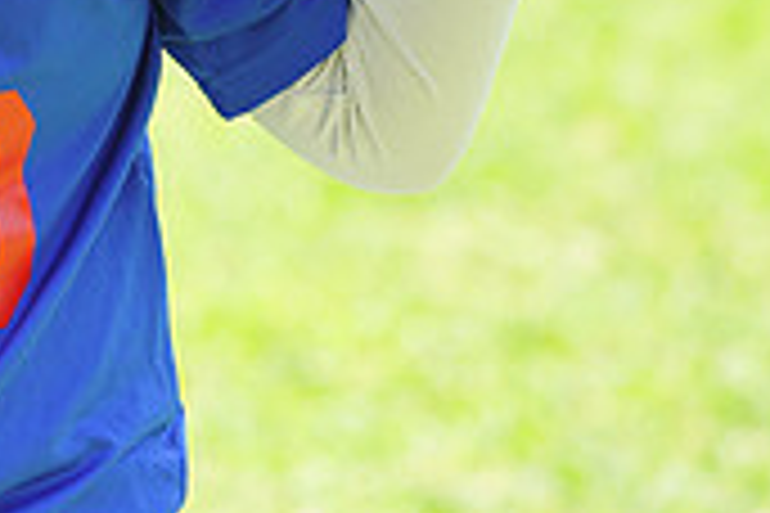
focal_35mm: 679
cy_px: -351
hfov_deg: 3.0
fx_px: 14522
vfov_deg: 2.0
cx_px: -419
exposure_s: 1/200
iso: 200
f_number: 6.3
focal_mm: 200
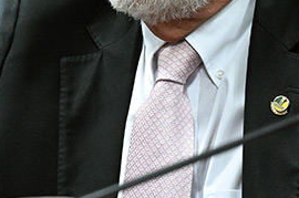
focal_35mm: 574
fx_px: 4759
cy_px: -51
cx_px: 82
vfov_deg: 2.4
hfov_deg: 3.6
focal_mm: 120
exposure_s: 1/200
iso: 4000
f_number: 3.5
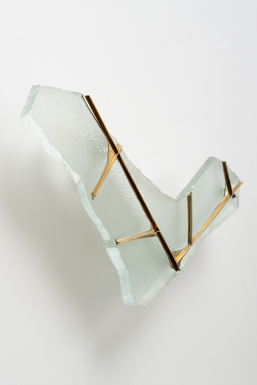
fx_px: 535
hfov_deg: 27.0
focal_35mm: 50
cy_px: 192
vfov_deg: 39.6
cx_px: 128
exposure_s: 1/60
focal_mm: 50
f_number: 8
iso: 250
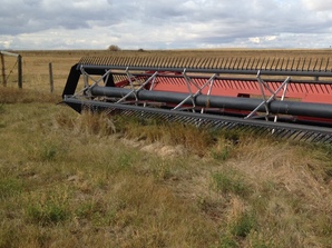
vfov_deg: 22.9
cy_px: 120
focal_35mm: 64
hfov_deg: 29.0
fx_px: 613
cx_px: 301
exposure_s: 1/1381
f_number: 2.4
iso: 50
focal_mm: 4.28
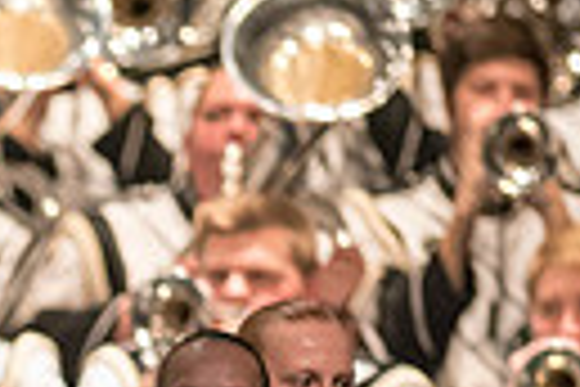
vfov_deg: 1.0
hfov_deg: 1.5
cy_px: 682
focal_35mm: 1351
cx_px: -490
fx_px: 21764
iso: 4000
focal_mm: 300
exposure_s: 1/500
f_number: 2.8
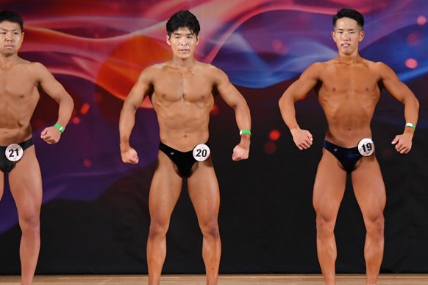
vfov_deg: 4.7
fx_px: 3433
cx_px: 258
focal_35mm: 289
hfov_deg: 7.1
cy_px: 142
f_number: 5.6
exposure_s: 1/400
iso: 3200
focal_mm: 145
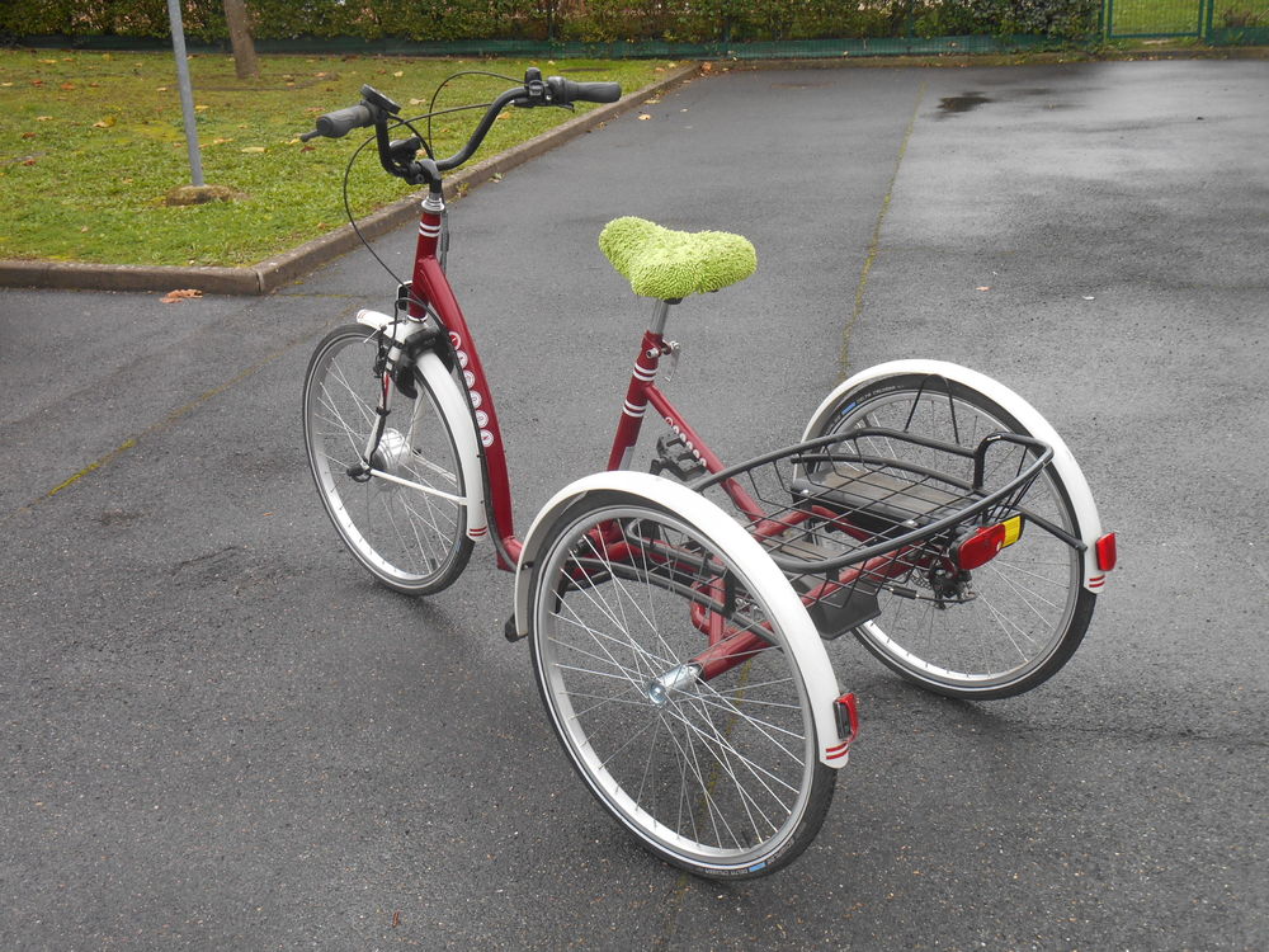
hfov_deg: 45.8
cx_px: 634
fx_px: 1503
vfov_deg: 35.1
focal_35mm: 41
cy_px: 476
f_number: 3.9
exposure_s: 1/40
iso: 80
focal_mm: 7.2
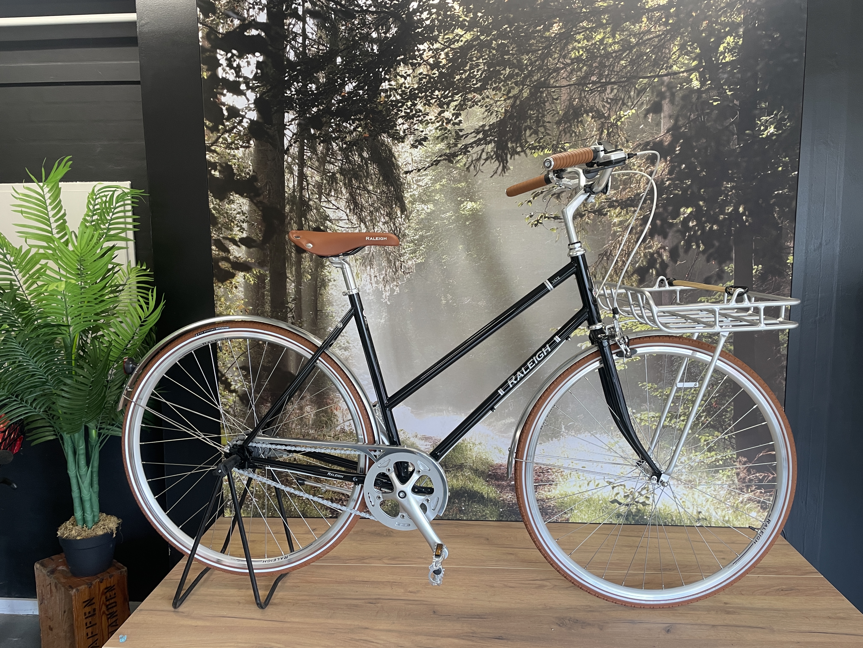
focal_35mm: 26
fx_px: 648
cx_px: 432
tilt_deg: -7.5
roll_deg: +0.3
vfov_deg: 53.1
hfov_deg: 67.3
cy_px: 324
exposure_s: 1/50
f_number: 1.6
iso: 64
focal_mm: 4.2
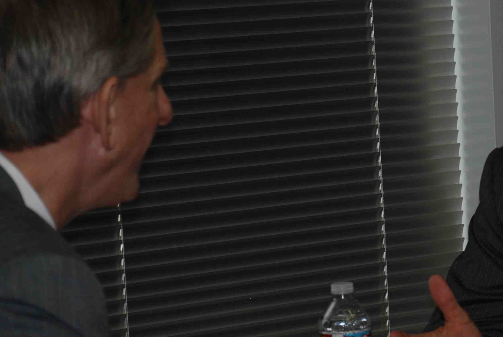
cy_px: 198
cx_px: 374
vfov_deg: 7.1
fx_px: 2698
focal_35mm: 193
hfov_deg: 10.6
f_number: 5.6
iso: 220
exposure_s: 1/60
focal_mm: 75
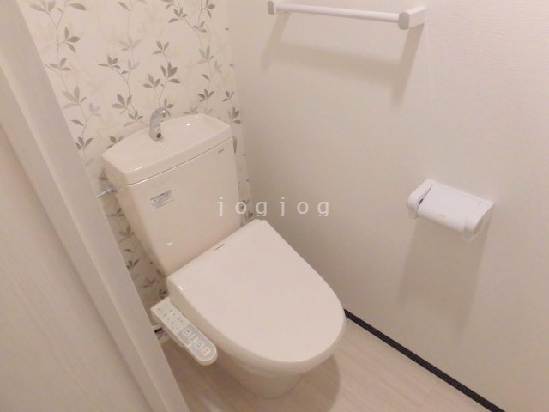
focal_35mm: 24
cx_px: 274
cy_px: 206
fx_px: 381
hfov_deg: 71.6
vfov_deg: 56.8
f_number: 3.1
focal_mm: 4.3
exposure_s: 1/40
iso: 320
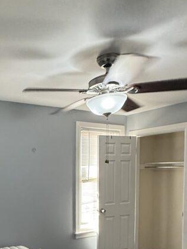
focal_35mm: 34
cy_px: 186
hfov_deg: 37.3
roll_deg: -0.1
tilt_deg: -1.8
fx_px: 245
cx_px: 0
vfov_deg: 51.7
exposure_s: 1/120
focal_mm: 2.22
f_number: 2.2
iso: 250
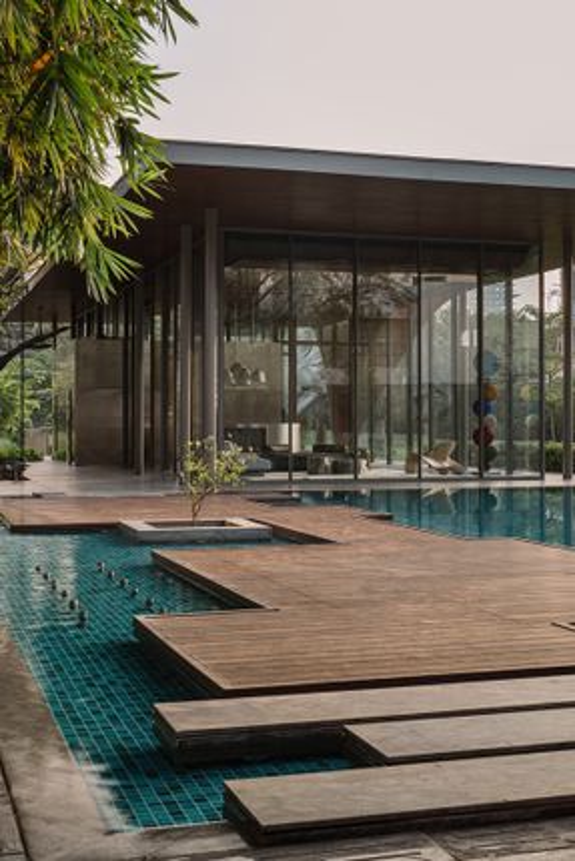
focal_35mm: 50
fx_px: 1197
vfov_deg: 39.6
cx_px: 288
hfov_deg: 27.0
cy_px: 430
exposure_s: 1/6
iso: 64
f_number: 10
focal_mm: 50
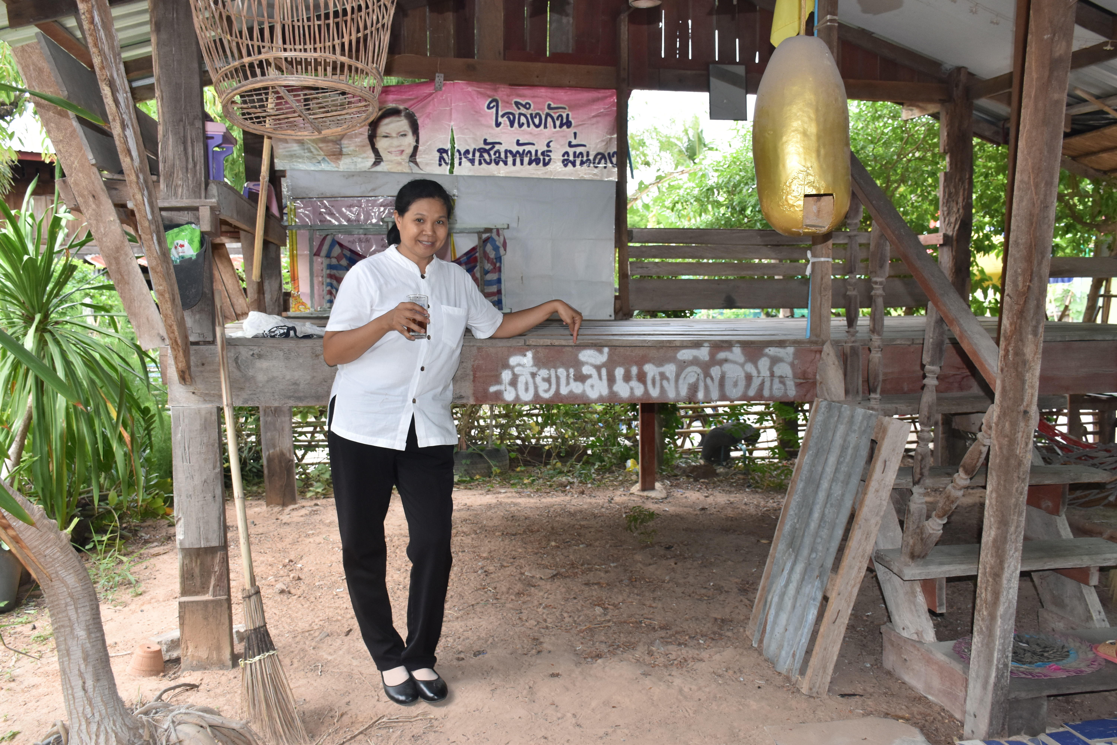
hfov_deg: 61.9
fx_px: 931
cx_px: 558
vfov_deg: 43.6
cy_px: 372
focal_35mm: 30
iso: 720
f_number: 5.6
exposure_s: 1/125
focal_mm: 20
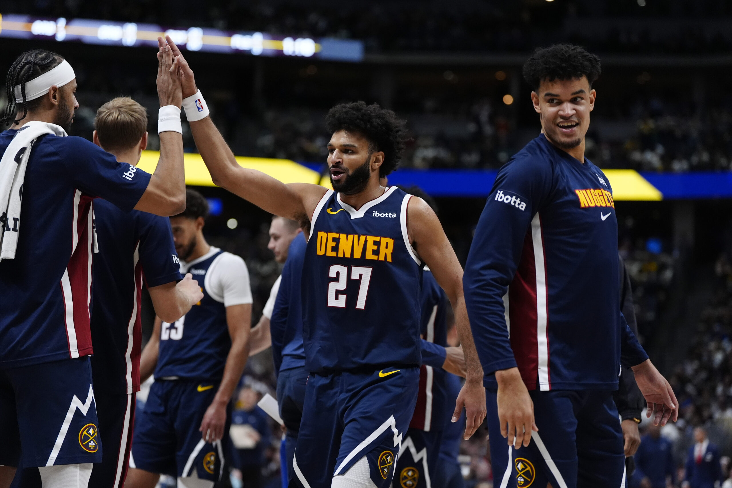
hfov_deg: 20.0
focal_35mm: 102
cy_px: 244
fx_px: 2074
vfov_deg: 13.4
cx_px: 366
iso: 4000
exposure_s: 1/2500
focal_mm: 102
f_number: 2.8
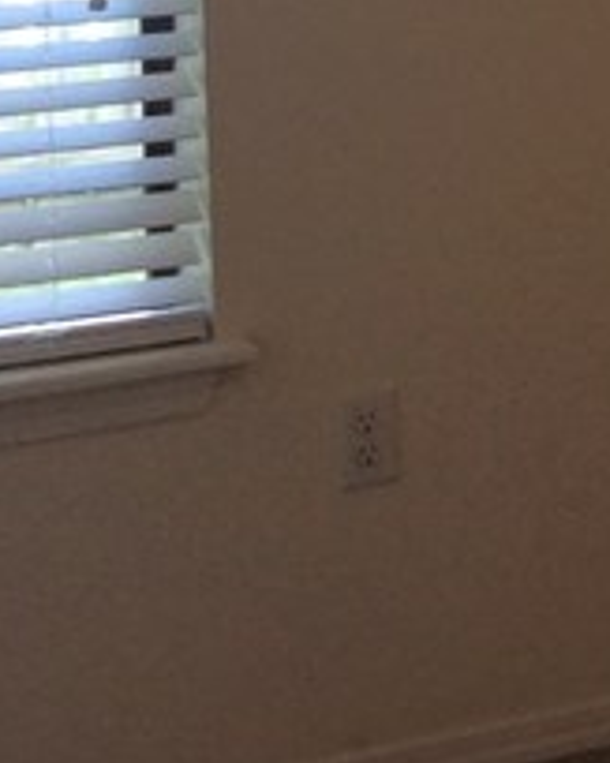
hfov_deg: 9.1
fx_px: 3546
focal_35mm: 157
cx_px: 1310
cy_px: -254
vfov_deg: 11.9
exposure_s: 1/40
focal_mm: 3.3
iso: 40
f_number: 2.4
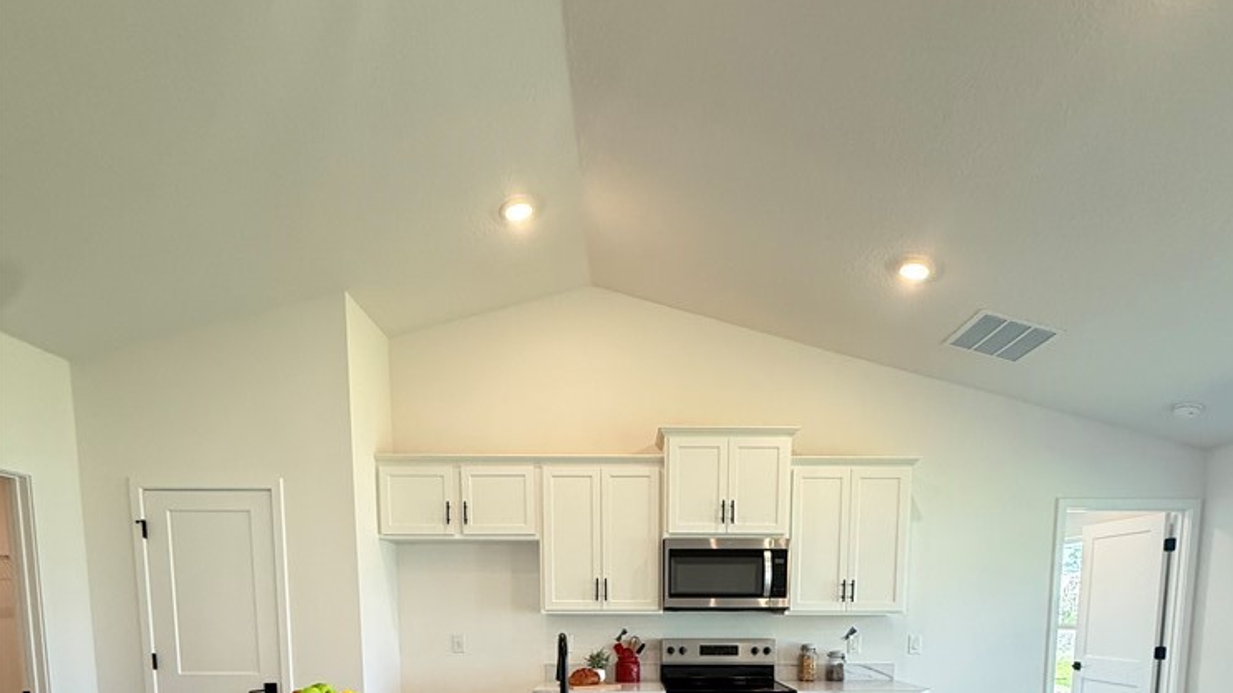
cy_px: 685
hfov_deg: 83.8
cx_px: 631
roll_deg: -0.2
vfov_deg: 45.6
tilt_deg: -4.6
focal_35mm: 21
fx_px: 686
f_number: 2.2
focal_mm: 2.22
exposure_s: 1/120
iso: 320
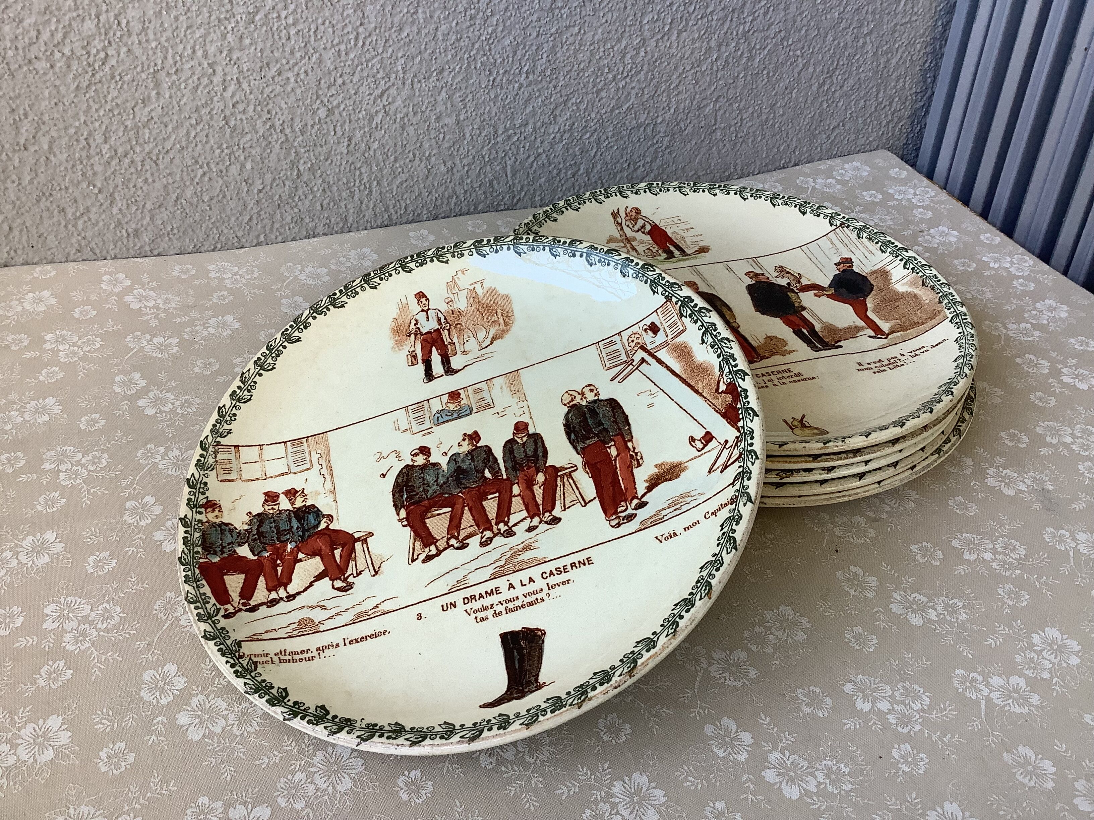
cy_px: 410
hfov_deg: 58.4
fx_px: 980
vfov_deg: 45.4
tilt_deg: -36.4
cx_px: 547
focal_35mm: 31
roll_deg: -2.9
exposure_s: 1/100
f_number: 2.4
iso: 64
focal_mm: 3.3
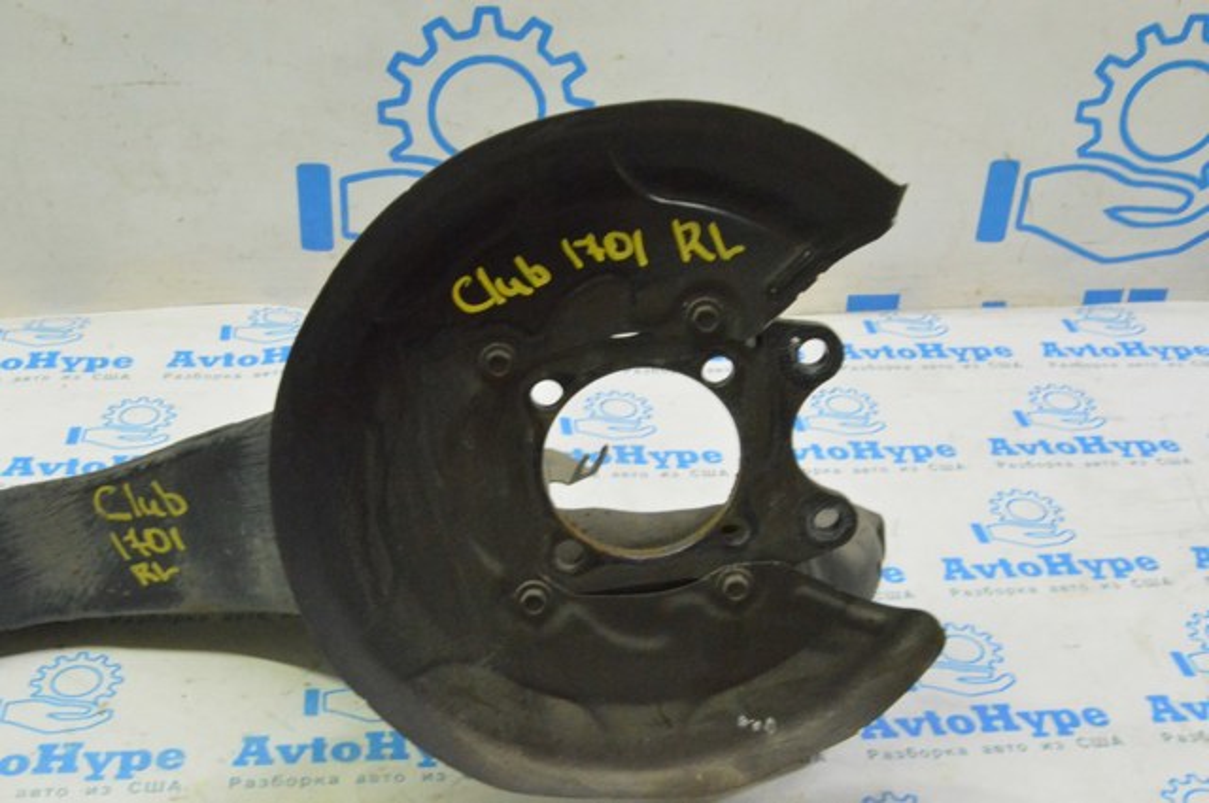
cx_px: 604
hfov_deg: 42.4
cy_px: 402
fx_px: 1560
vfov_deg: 28.9
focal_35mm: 46
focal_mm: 31
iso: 6400
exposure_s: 1/20
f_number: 20
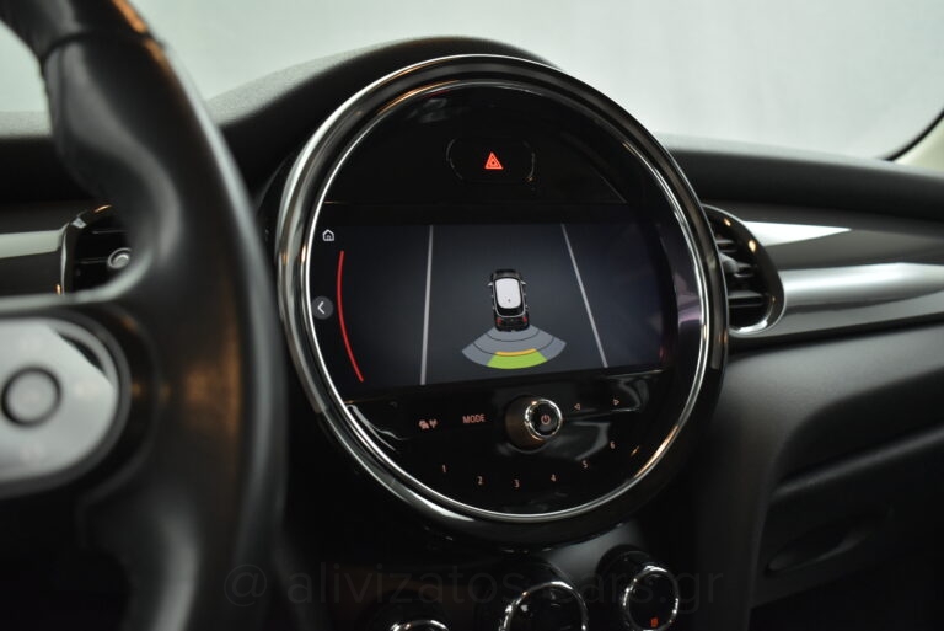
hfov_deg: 57.2
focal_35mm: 33
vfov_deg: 40.0
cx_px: 472
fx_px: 866
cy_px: 316
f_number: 3.8
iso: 1600
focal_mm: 22
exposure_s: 1/50
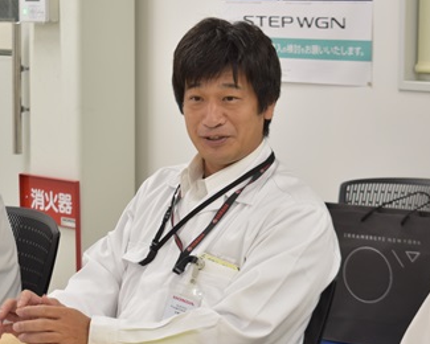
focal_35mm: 83
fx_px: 1056
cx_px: 217
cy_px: 173
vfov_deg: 18.5
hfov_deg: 23.0
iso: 640
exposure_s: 1/30
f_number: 5.3
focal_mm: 48
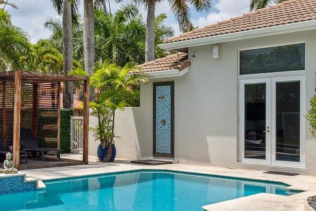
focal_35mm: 47
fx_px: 412
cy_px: 123
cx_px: 47
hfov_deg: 39.6
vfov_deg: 28.6
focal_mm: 12
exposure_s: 1/2500
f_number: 8
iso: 640
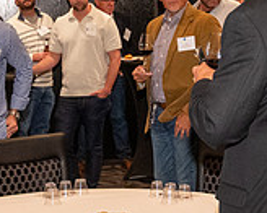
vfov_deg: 14.2
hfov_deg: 17.7
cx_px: 202
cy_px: 76
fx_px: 853
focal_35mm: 108
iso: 5000
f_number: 4
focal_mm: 32.5
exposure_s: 1/60
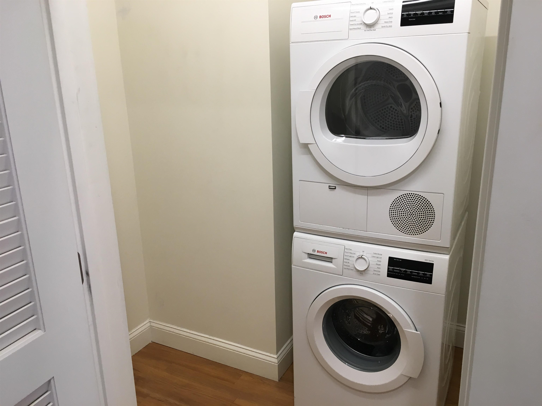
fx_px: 454
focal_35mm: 29
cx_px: 271
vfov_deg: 48.2
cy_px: 203
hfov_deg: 61.7
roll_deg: +1.0
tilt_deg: -16.7
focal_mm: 4.15
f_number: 2.2
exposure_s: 1/30
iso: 50
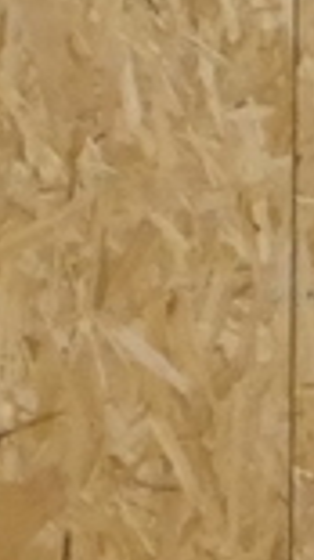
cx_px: 2869
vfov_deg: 2.2
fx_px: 14752
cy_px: 786
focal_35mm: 995
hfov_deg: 1.2
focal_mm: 33.7
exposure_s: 1/40
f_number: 5
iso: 1600
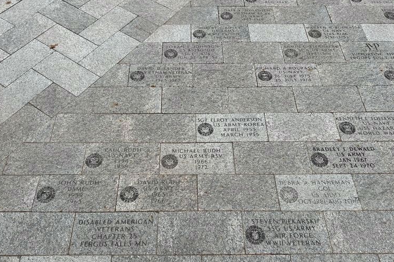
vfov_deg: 44.8
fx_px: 317
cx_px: 189
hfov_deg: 63.6
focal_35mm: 29
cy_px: 153
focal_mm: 5.7
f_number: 1.5
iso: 40
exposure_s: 1/254
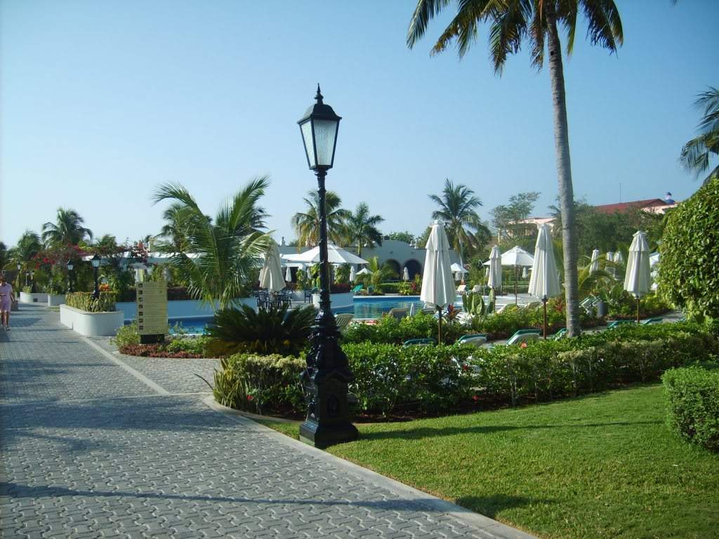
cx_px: 360
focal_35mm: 35
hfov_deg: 52.6
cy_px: 270
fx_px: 727
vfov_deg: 40.7
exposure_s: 1/180
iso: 50
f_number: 7.1
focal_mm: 5.8
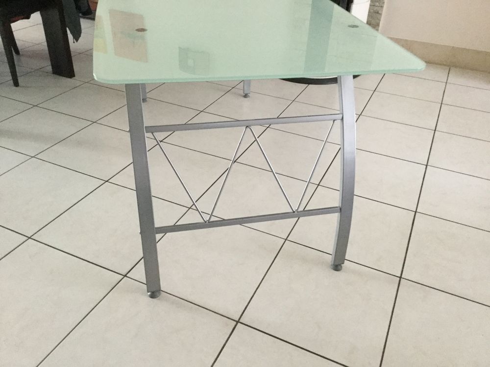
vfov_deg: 45.4
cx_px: 245
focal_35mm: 31
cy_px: 184
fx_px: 439
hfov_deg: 58.4
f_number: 2.4
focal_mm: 3.3
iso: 200
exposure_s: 1/17
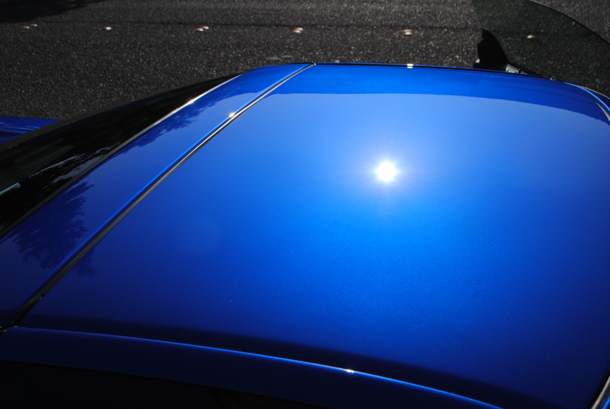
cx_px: 305
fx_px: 662
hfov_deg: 49.5
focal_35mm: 39
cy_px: 204
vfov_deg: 34.3
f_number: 10
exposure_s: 1/400
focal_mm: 26
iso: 100
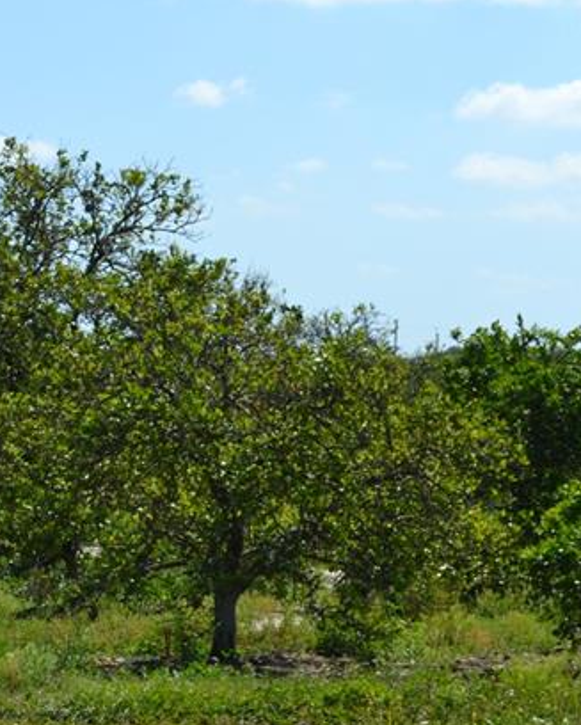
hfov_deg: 7.8
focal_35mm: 194
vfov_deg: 9.9
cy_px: 373
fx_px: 4169
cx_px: -240
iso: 100
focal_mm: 55
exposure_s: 1/320
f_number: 9
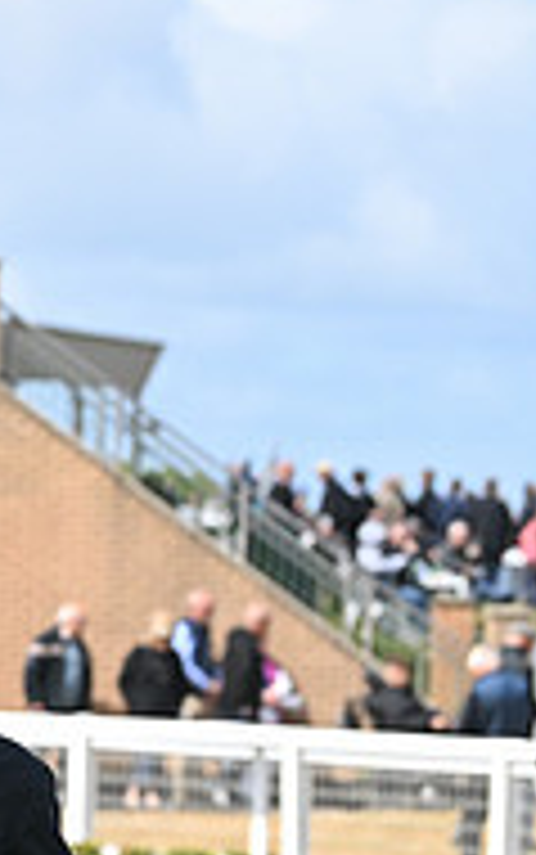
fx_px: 6908
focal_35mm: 296
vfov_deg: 7.1
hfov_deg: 4.4
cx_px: -725
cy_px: 515
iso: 400
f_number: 6.3
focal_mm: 95
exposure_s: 1/1250
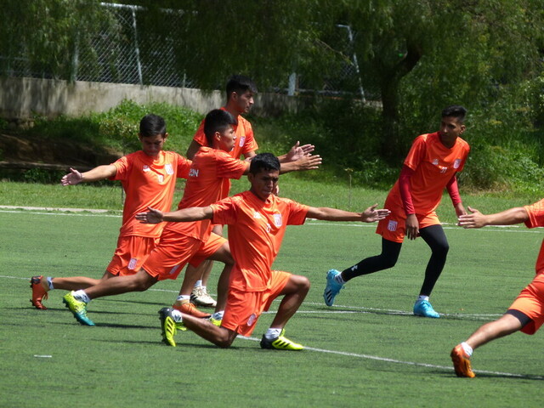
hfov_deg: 5.1
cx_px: 272
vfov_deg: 3.8
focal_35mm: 389
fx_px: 6113
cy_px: 204
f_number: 4.2
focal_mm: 70.1
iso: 100
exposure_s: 1/640
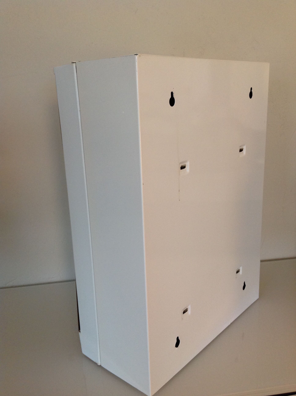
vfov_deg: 52.7
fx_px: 400
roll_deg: +3.7
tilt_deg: -15.4
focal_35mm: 35
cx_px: 148
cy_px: 198
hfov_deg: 40.6
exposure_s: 1/17
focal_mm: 4.28
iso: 125
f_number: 2.4
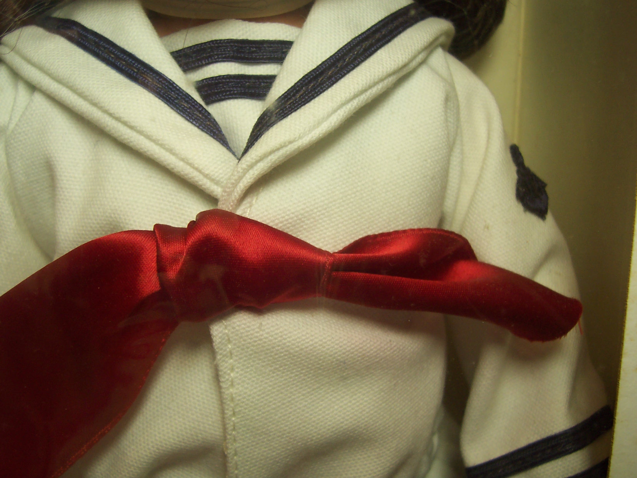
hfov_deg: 50.1
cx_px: 318
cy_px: 239
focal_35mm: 37
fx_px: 681
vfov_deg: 38.7
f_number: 2.8
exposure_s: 1/45
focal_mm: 5.6
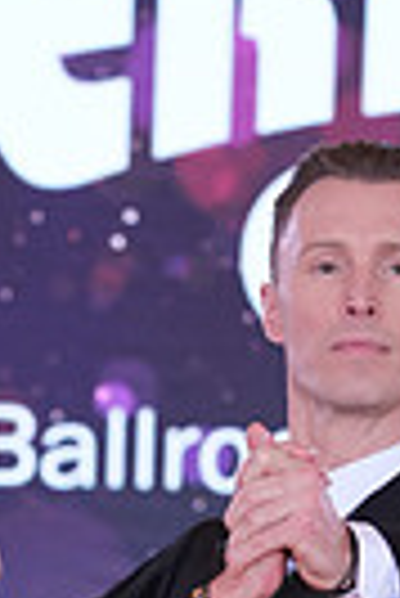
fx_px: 7181
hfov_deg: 3.2
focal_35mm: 432
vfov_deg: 4.7
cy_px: 1236
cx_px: -106
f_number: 4.5
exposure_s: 1/200
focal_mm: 99
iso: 1250
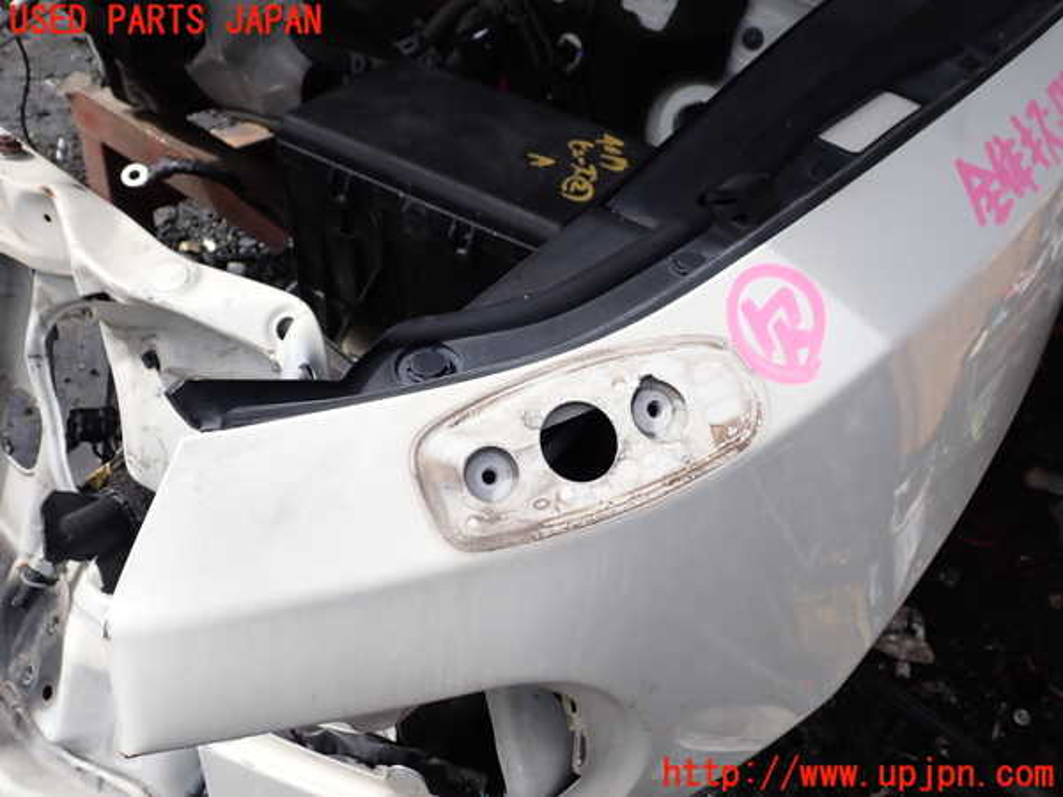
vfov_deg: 46.8
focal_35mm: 30
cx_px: 532
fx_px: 921
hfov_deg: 60.0
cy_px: 398
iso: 100
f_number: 3.2
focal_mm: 5.4
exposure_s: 1/800
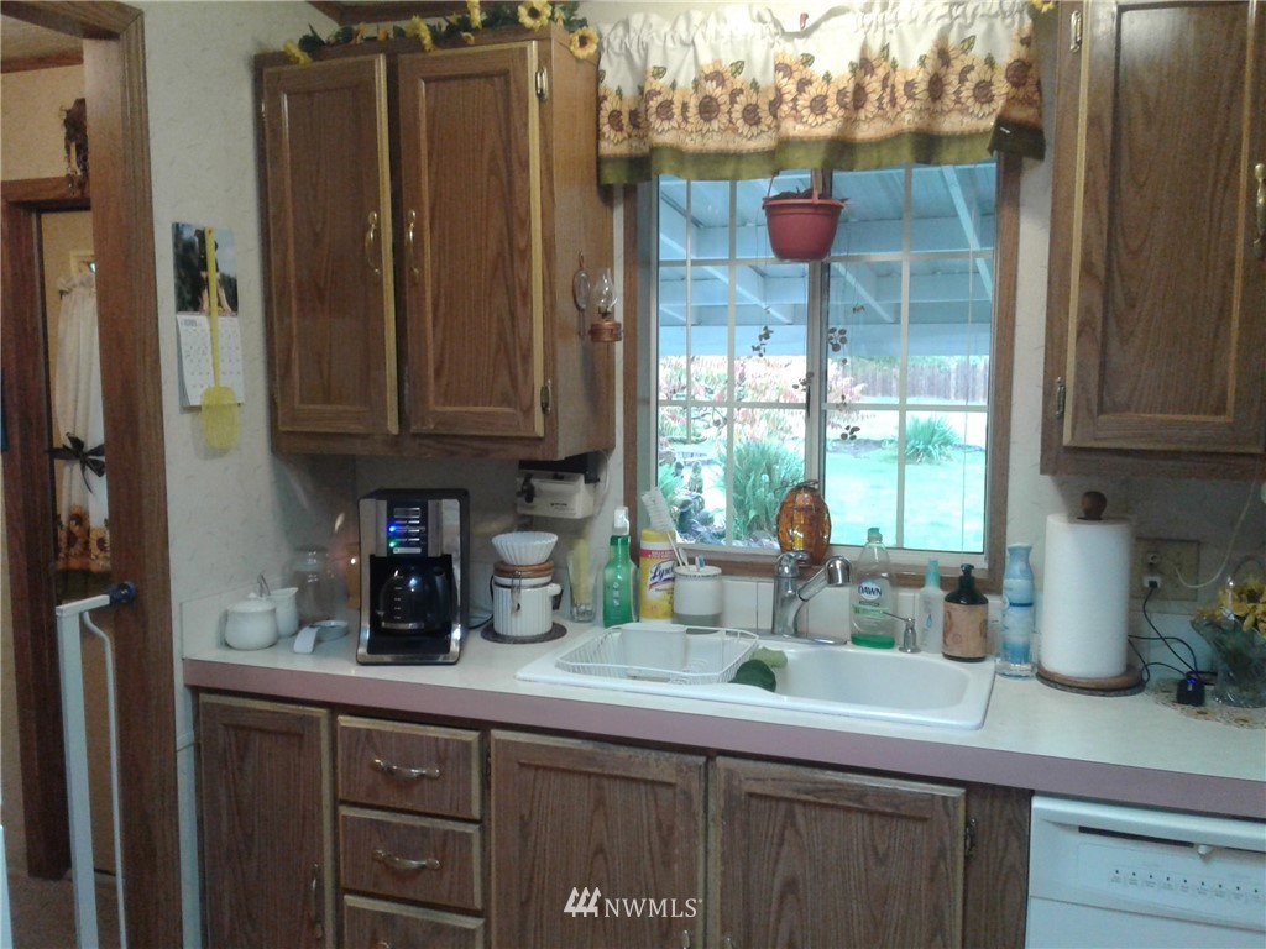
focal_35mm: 33
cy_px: 474
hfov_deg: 55.4
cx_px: 633
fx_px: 1207
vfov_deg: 42.9
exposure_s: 1/25
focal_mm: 3.3
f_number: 2.2
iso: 100
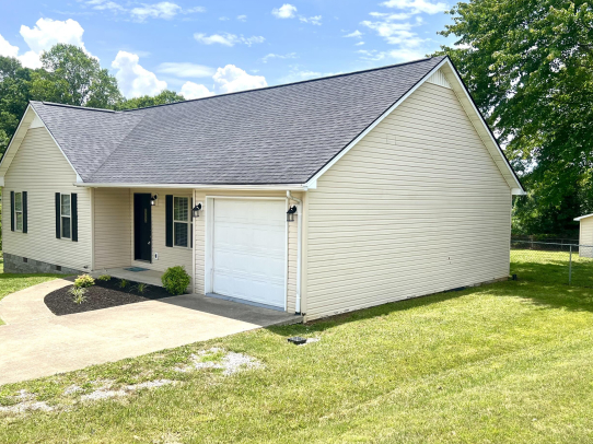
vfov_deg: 44.1
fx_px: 548
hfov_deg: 56.6
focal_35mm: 32
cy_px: 217
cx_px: 336
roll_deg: -0.8
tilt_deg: -3.9
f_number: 1.5
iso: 50
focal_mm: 5.7
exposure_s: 1/3831
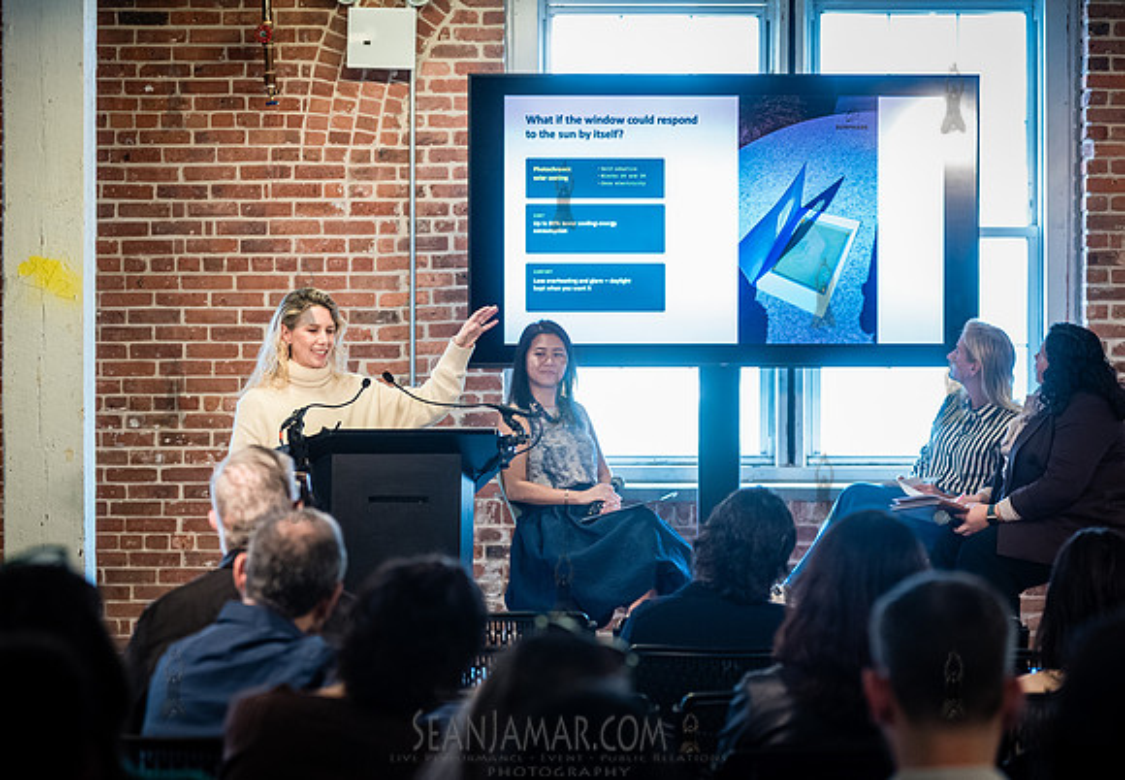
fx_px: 3474
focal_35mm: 110
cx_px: 534
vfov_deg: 12.8
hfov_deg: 18.4
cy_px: 390
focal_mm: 105
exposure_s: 1/250
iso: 4000
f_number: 3.5
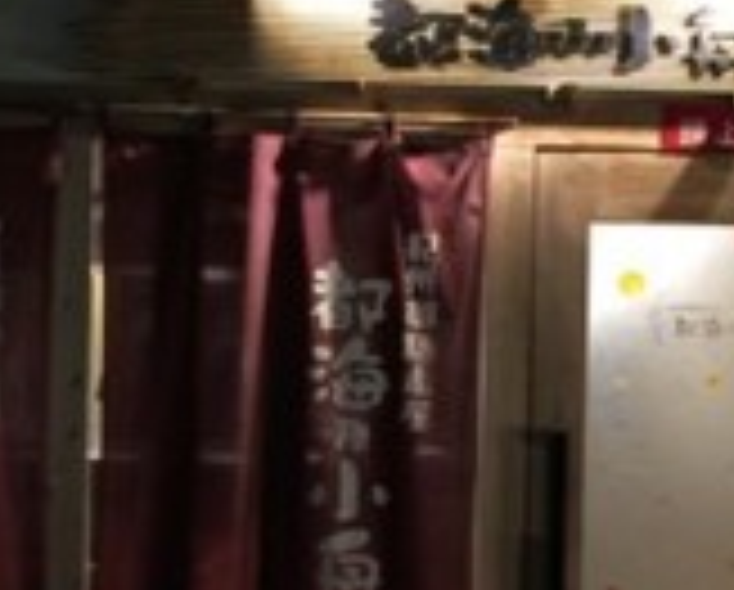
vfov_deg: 19.7
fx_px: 1697
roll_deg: -1.8
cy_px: 387
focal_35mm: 78
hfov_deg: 24.3
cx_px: 252
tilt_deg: +0.1
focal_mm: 4.15
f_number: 2.2
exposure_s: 1/4
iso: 80
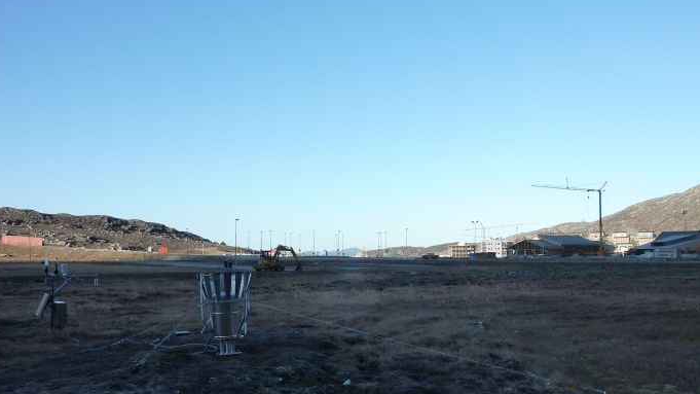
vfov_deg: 36.4
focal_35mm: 32
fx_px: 594
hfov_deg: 60.8
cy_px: 250
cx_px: 400
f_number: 4
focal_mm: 4.1
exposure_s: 1/400
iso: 125
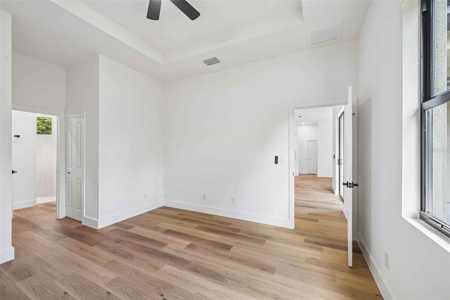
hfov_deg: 104.3
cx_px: 225
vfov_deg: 81.2
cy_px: 150
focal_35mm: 14
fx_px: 175
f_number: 8
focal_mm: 14
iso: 400
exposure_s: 1/15
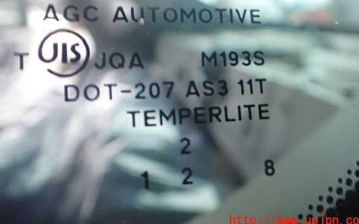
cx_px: 183
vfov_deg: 38.1
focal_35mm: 33
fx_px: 323
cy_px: 89
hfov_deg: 58.1
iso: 800
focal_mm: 5.4
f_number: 2.3
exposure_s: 1/125
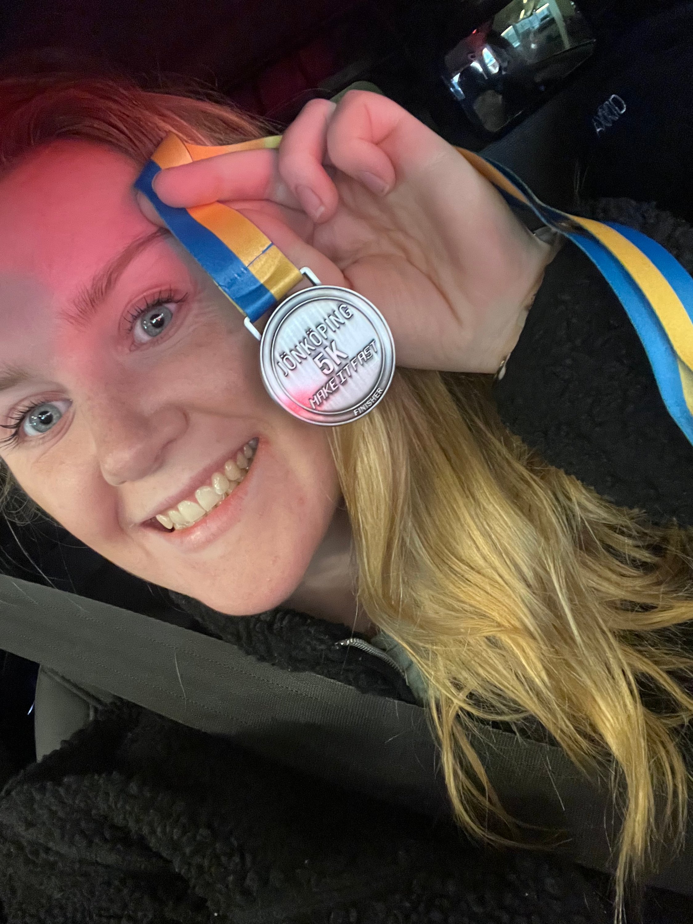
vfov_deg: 60.0
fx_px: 801
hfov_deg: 46.8
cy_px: 462
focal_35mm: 30
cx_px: 346
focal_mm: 2.71
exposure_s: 1/25
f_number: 2.2
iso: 640
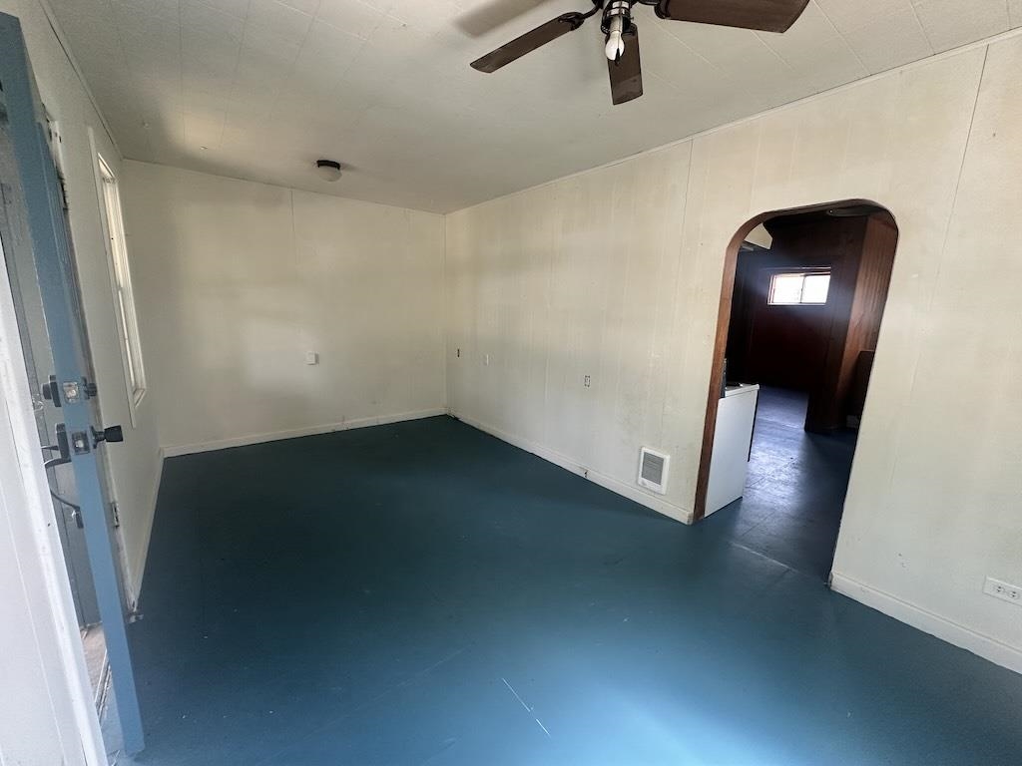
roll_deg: -1.7
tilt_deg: -11.0
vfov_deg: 85.7
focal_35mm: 14
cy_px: 383
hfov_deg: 102.1
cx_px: 511
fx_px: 413
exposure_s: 1/99
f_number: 2.2
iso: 160
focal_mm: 2.22
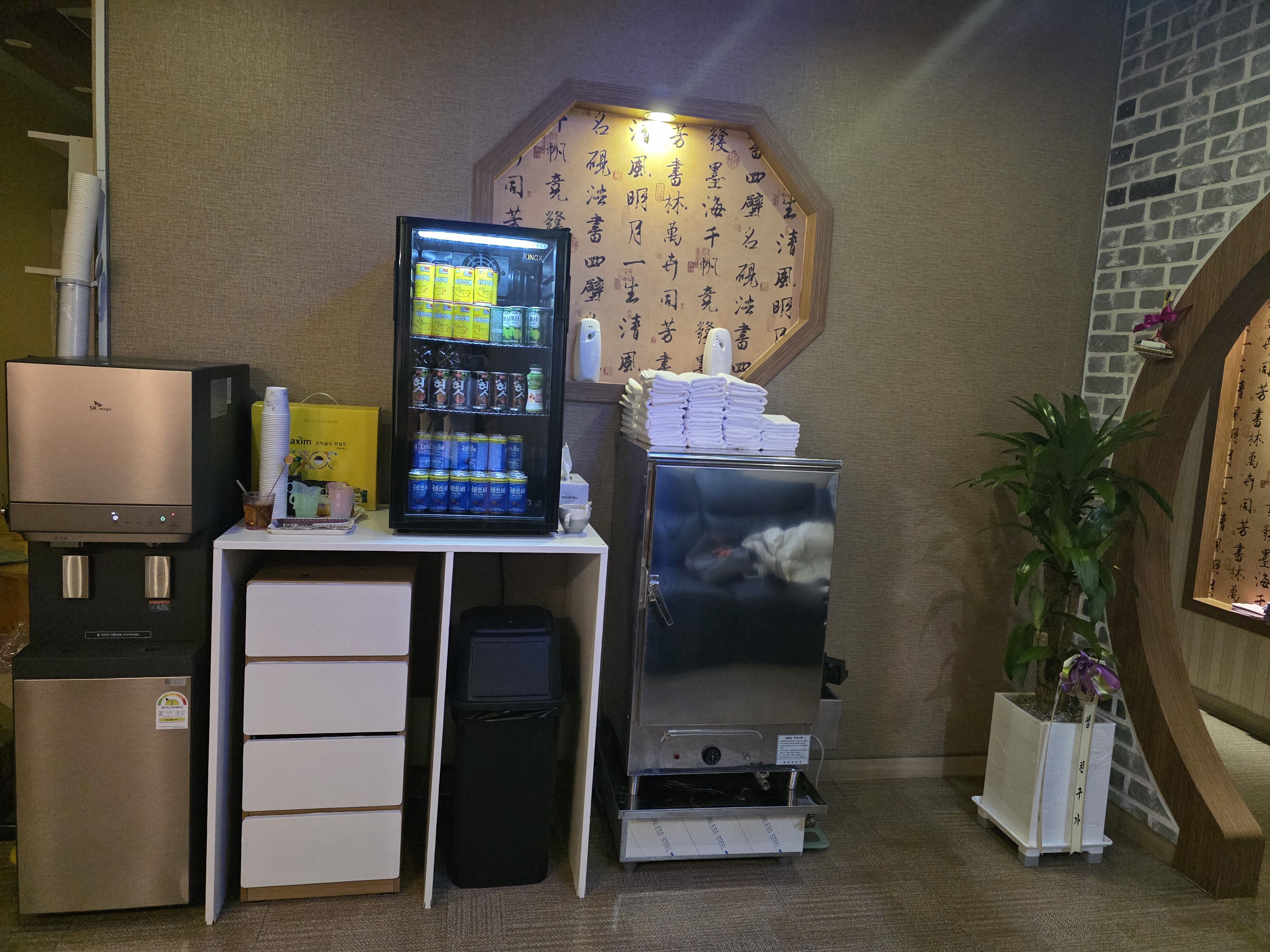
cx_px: 635
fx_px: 844
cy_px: 476
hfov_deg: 73.9
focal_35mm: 23
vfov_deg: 58.9
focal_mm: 6.3
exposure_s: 1/120
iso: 2500
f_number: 1.7
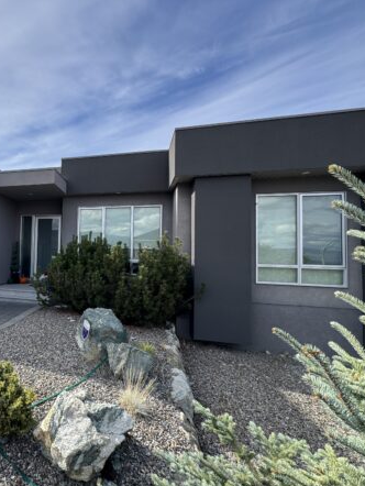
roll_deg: -1.8
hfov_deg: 61.0
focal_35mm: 19
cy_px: 246
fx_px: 267
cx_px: 56
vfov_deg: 84.6
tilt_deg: +2.4
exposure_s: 1/498
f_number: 2.2
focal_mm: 2.22
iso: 40
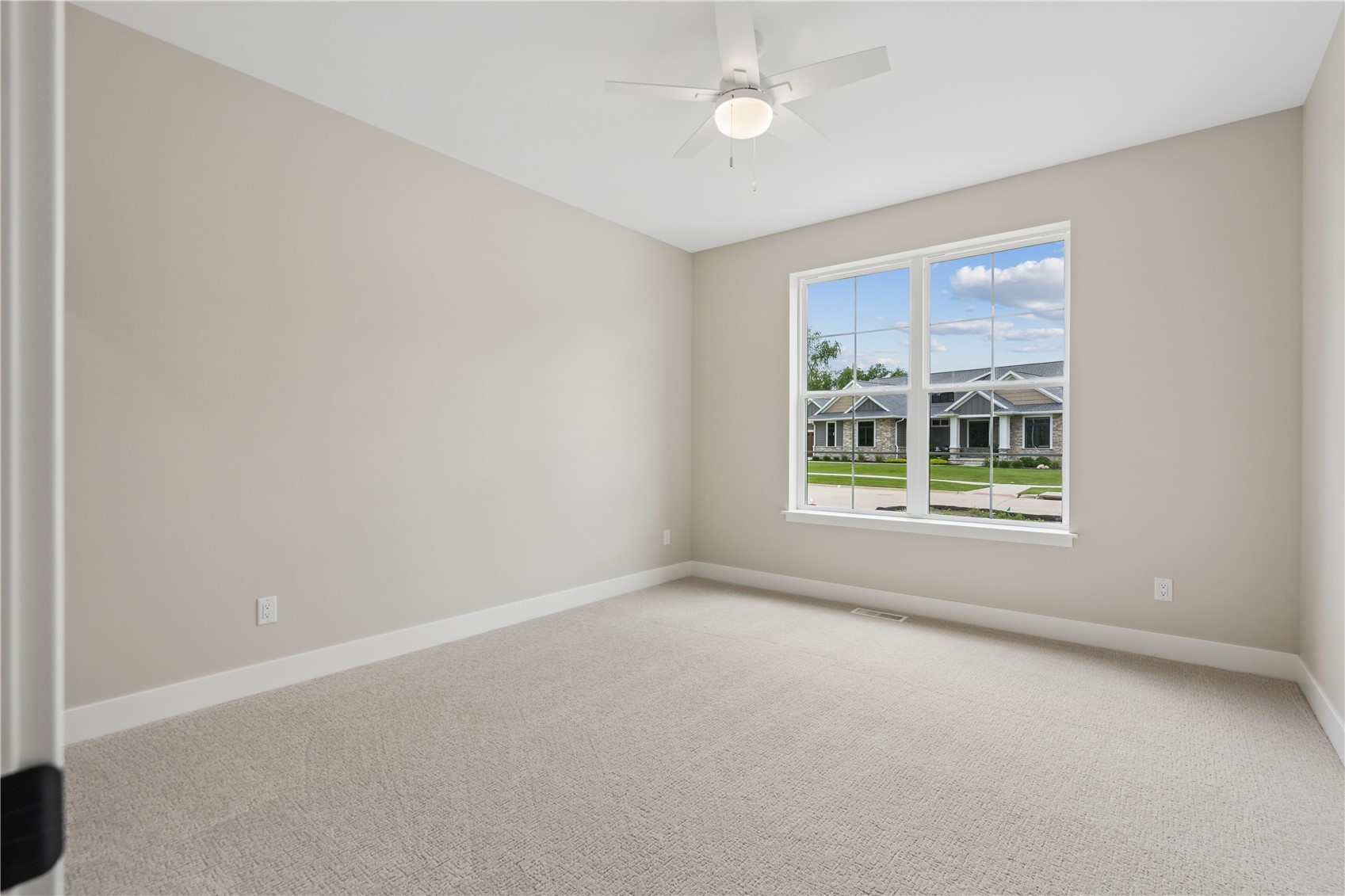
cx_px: 672
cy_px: 448
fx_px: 598
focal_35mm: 16
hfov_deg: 96.7
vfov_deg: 73.7
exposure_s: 1/80
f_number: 9
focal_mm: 16
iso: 400
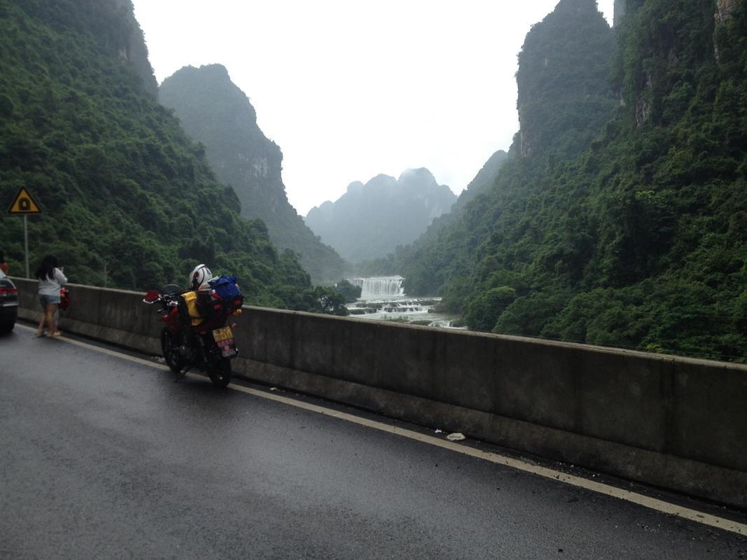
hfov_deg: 52.6
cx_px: 374
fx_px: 755
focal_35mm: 35
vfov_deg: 40.7
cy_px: 280
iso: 50
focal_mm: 4.28
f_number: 2.4
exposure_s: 1/587
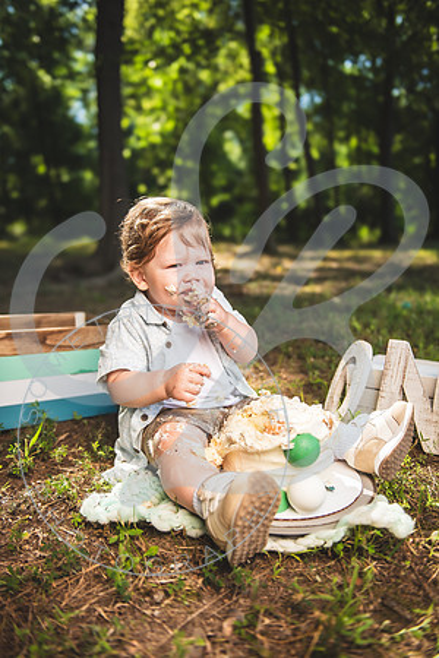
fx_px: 585
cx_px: 220
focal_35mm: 32
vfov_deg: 58.7
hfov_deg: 41.1
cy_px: 329
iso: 100
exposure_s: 1/800
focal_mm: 32
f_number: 2.8
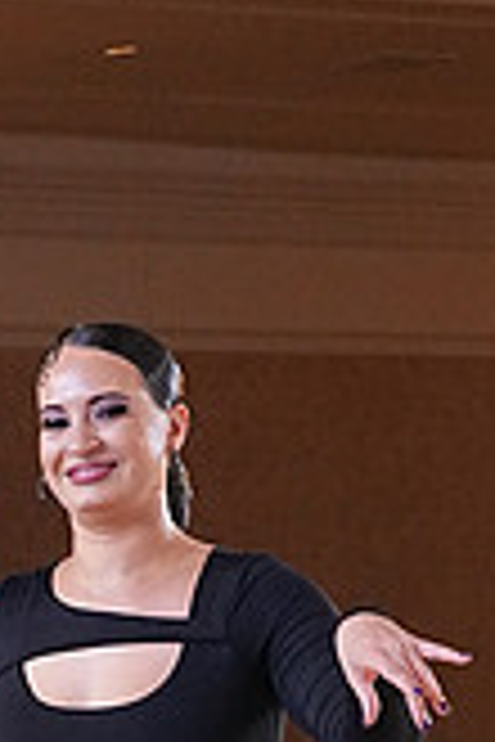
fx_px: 4640
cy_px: 949
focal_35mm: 225
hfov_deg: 6.1
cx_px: -169
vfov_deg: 9.0
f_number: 6.3
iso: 5000
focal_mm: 43
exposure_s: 1/200
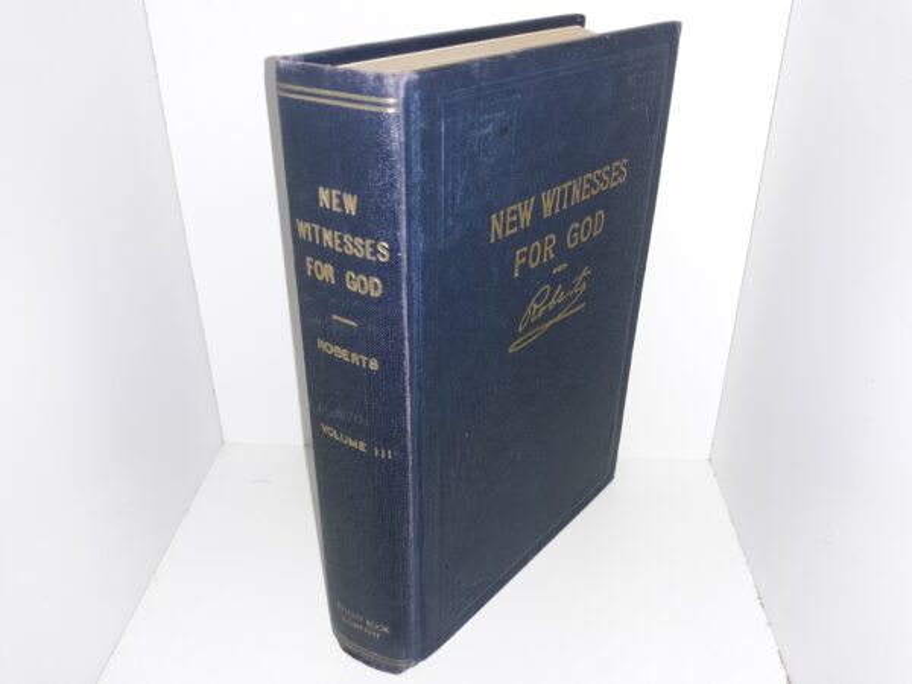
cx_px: 456
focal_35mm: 28
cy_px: 342
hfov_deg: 63.4
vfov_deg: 49.7
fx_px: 738
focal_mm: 3.7
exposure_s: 1/120
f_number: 1.7
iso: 64
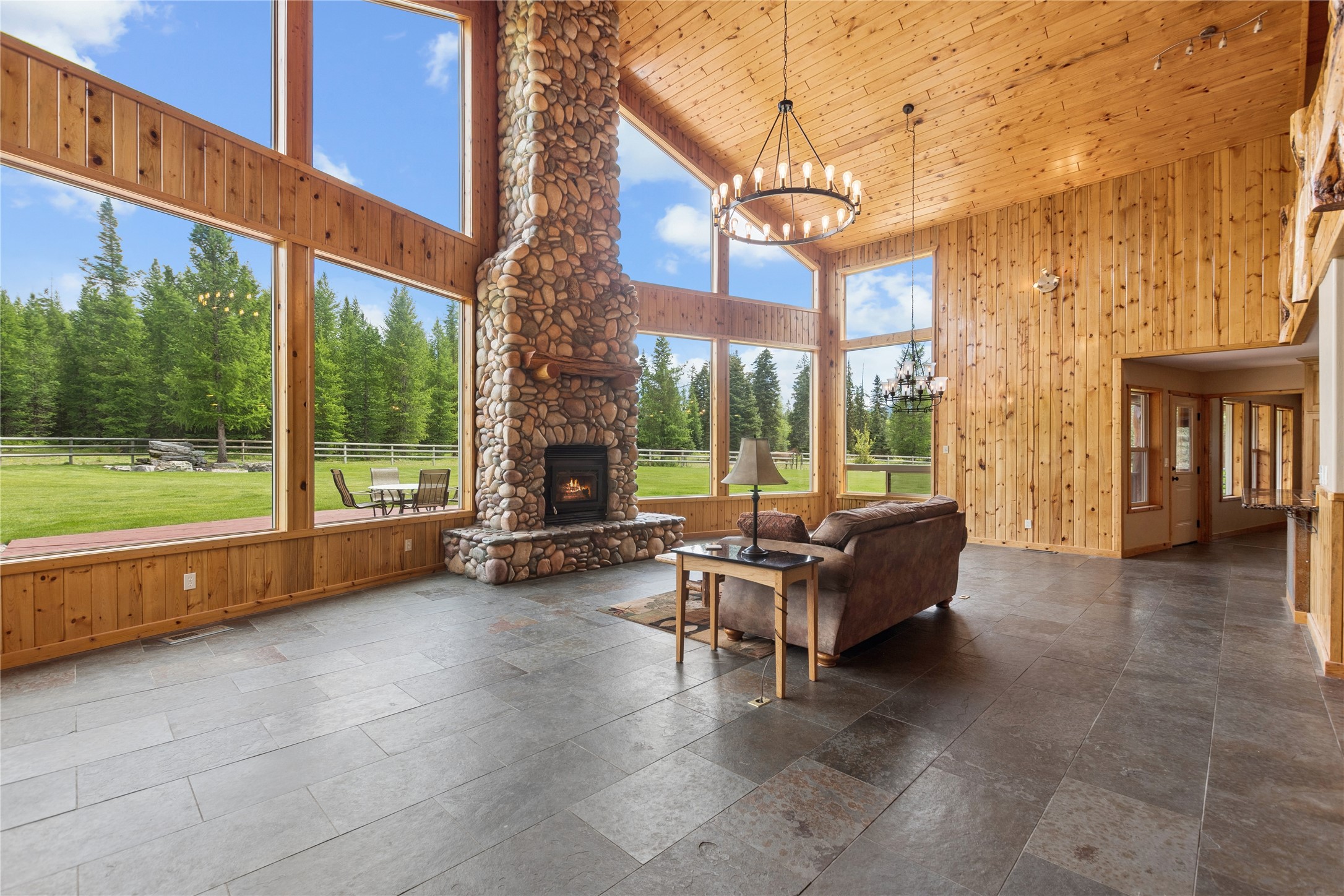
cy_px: 448
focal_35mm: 15
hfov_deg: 100.4
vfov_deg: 77.3
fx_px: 560
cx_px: 672
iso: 100
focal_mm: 10
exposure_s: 1/160
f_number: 6.3
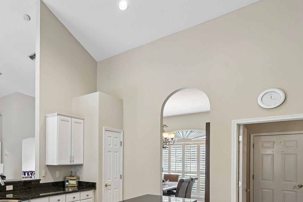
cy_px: 159
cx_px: 56
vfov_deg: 47.1
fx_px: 219
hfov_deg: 62.9
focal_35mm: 26
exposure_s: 1/6
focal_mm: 15
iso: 400
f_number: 8
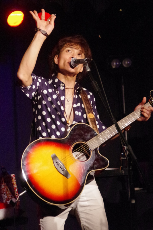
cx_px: 76
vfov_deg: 13.3
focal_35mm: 154
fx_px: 982
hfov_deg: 8.9
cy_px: 115
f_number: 5.6
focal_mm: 103
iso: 12800
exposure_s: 1/125
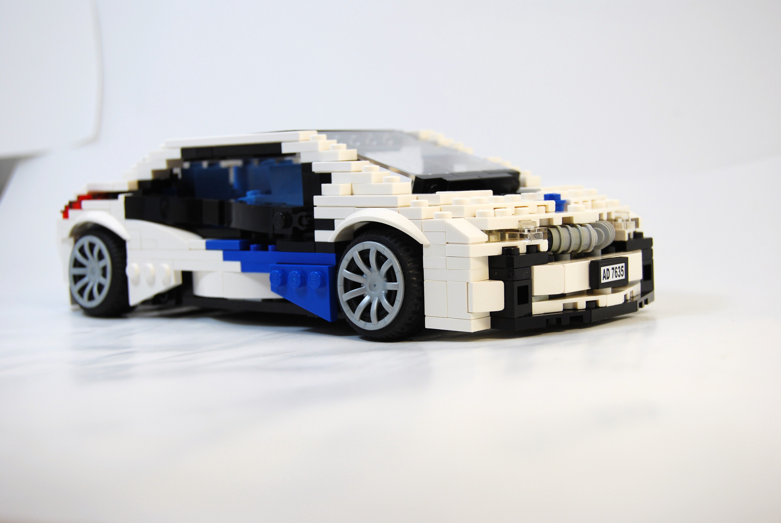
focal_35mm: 57
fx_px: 1238
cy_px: 262
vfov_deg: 23.8
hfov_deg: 35.0
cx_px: 390
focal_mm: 38
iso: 160
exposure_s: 1/125
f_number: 5.6
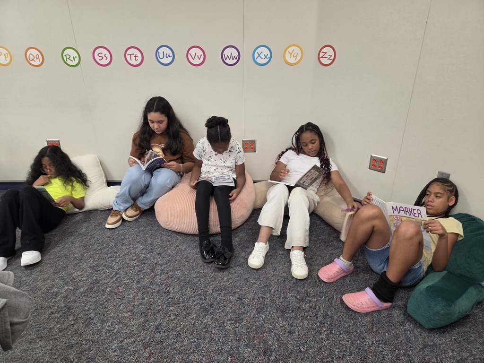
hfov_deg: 73.9
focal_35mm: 23
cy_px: 182
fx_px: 322
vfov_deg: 58.9
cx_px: 242
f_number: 1.8
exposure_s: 1/61
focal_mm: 5.4
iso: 125
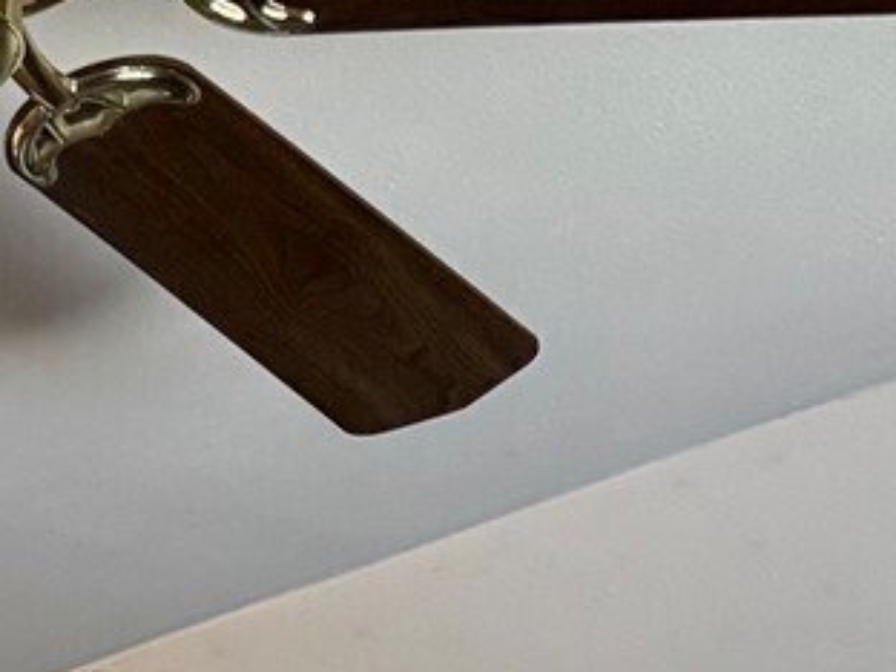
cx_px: -414
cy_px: 1709
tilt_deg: -1.7
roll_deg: +0.5
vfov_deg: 10.2
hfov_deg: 15.0
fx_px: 3184
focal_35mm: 123
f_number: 1.78
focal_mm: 6.76
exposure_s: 1/60
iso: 640
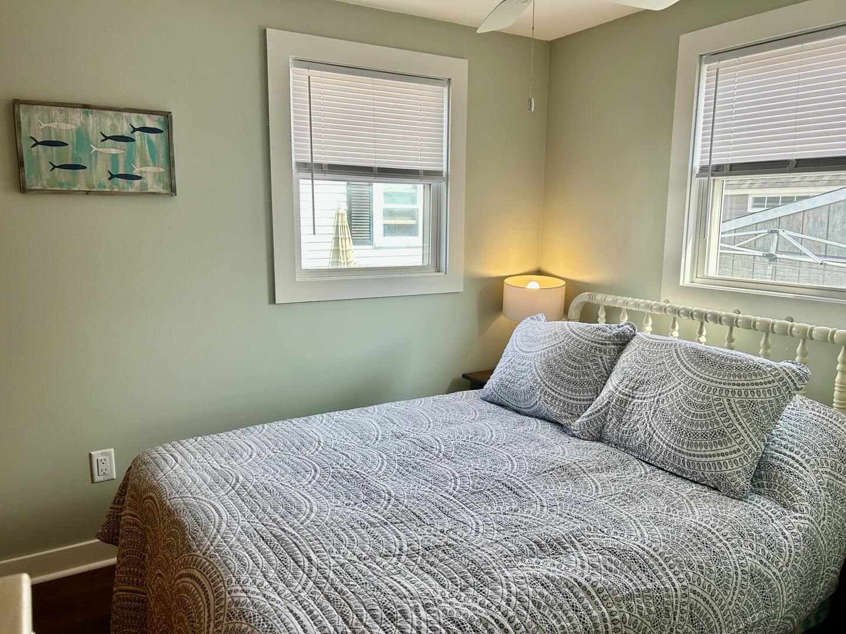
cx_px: 423
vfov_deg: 53.1
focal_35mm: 26
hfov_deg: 67.3
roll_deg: +0.0
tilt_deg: -9.3
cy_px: 317
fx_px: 635
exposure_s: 1/326
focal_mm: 5.7
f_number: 1.5
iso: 50
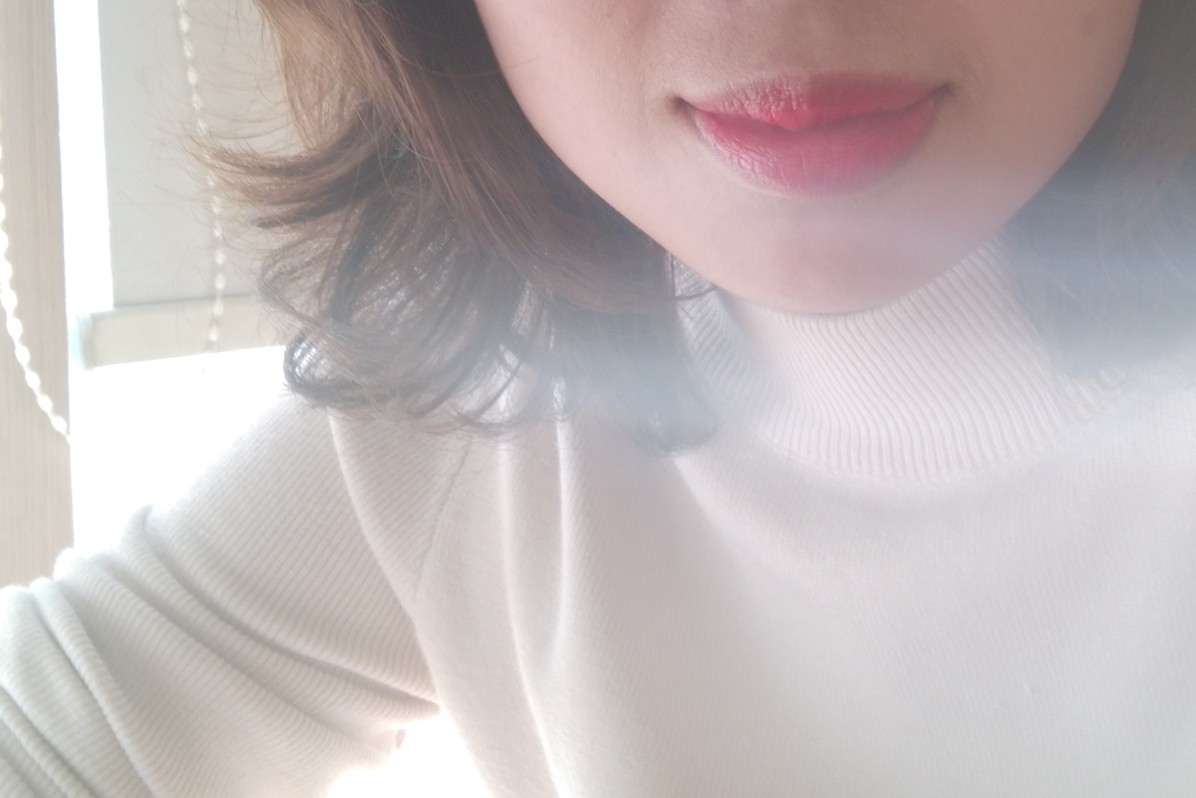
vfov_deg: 29.7
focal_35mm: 44
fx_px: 1462
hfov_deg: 43.7
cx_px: 827
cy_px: 150
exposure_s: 1/159
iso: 100
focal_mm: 3.57
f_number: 2
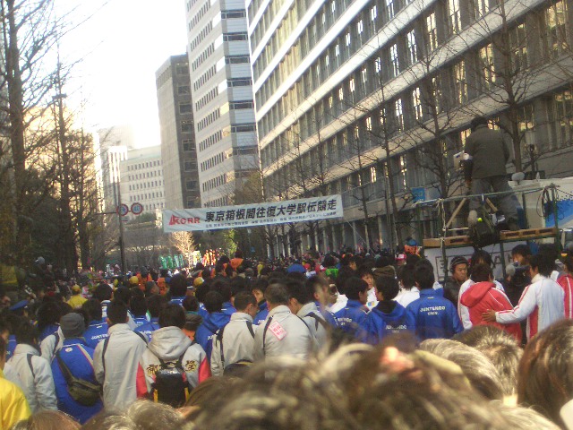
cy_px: 215
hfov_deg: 18.7
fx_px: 1738
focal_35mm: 105
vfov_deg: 14.1
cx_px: 286
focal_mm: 17.4
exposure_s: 1/125
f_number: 4.8
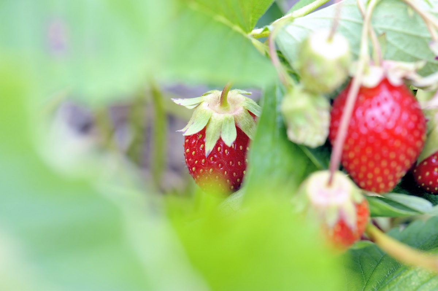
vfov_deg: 13.0
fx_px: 1276
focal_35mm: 105
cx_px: 219
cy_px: 146
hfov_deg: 19.5
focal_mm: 105
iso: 200
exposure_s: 1/60
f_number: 8
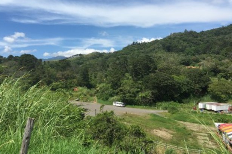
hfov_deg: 60.3
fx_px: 200
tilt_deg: +1.5
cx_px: 114
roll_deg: -1.8
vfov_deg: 42.3
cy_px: 73
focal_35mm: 31
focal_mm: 4.15
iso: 32
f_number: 2.2
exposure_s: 1/2198
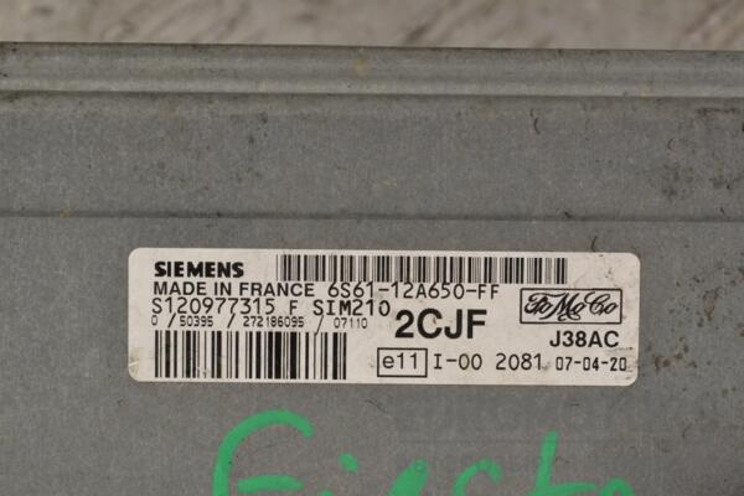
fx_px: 1705
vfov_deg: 16.6
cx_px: 372
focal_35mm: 82
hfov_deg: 24.6
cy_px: 248
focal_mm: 55
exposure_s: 1/400
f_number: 10
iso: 3200
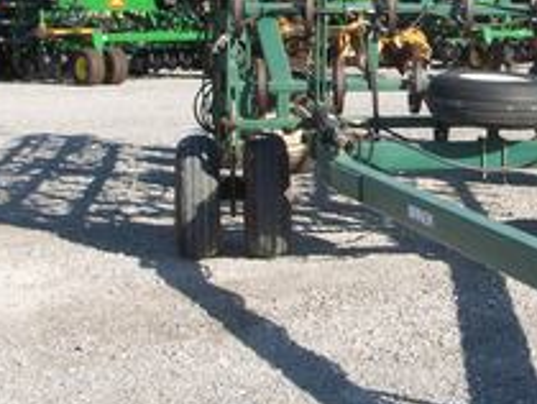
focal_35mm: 88
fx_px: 1367
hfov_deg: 21.6
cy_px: 89
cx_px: 501
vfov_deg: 16.7
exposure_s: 1/240
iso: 64
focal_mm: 5.7
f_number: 5.5
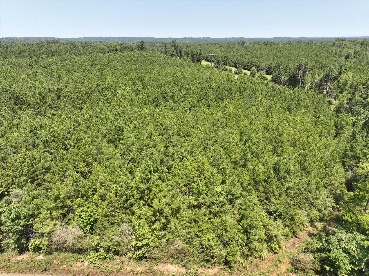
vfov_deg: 56.8
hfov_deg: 71.6
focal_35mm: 24
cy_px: 138
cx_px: 184
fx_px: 256
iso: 100
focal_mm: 12.29
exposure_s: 1/60
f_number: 2.8
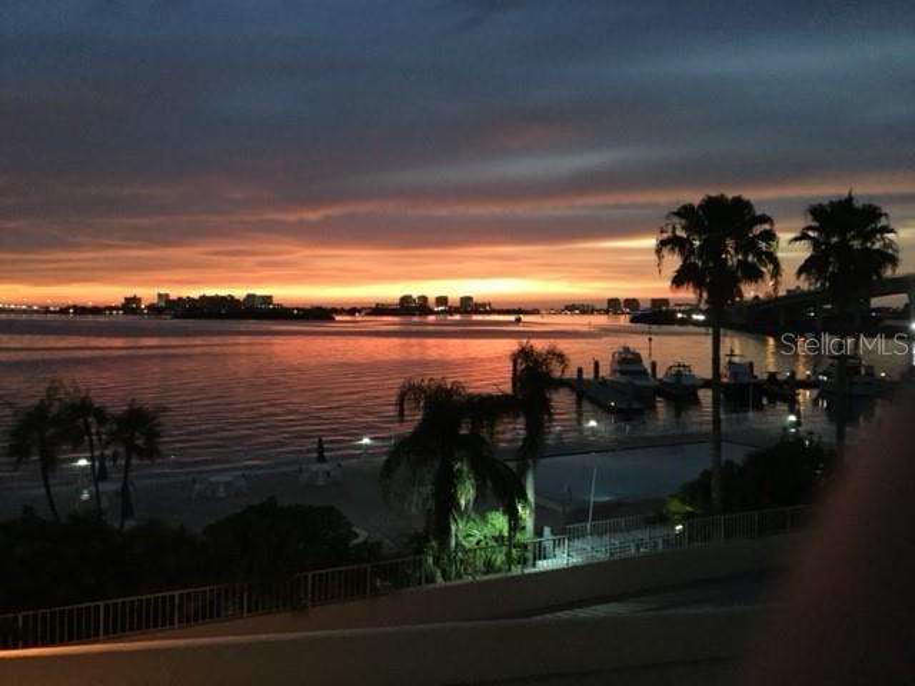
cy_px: 343
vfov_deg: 45.4
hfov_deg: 58.4
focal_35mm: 31
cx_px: 458
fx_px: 819
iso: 400
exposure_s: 1/15
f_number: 2.4
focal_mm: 3.3
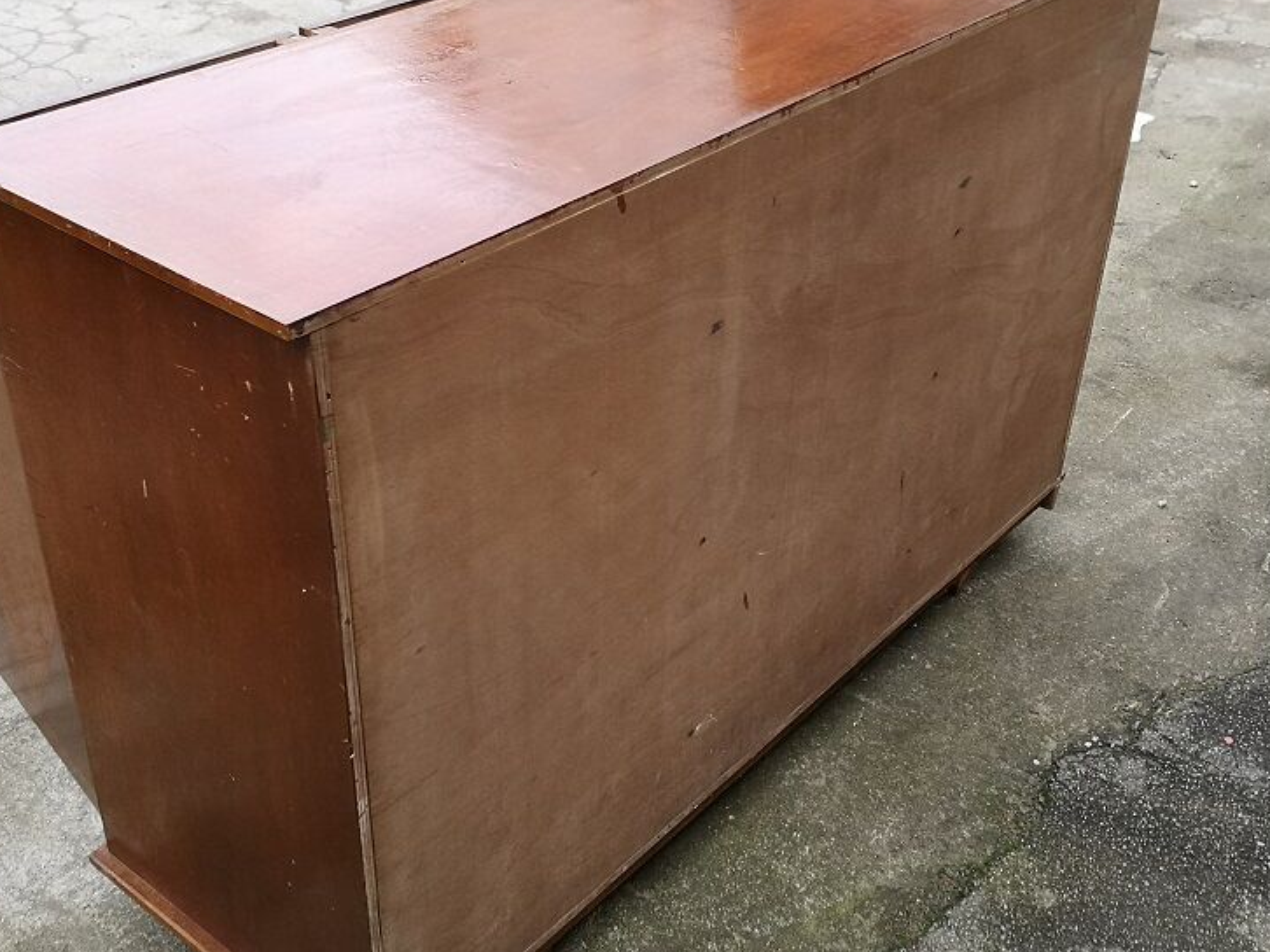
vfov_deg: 35.1
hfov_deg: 45.8
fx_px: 1504
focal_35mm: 41
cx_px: 647
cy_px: 455
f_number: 1.8
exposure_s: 1/100
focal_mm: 3.95
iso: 64
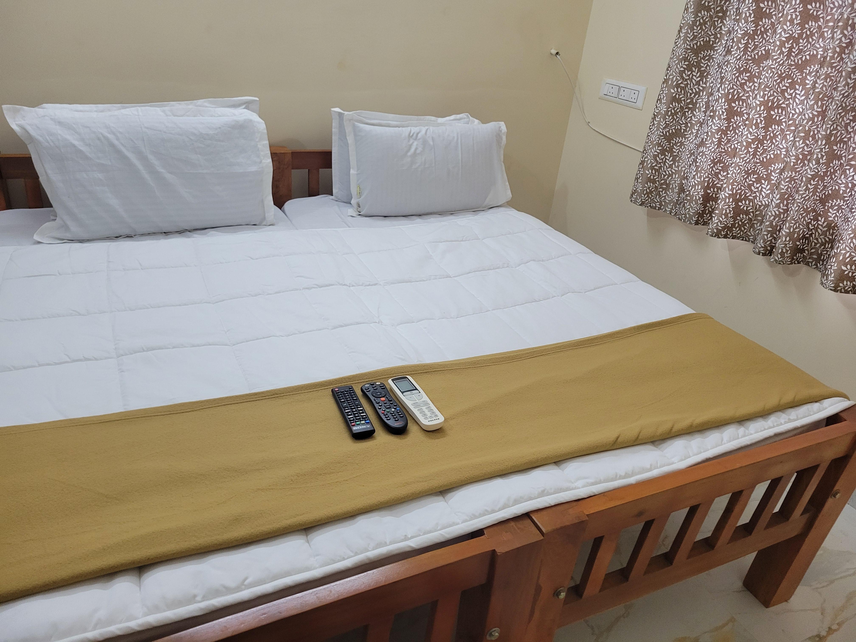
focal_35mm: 26
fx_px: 643
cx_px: 428
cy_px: 321
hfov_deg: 67.3
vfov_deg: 53.1
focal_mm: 5.4
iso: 320
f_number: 1.8
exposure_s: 1/100
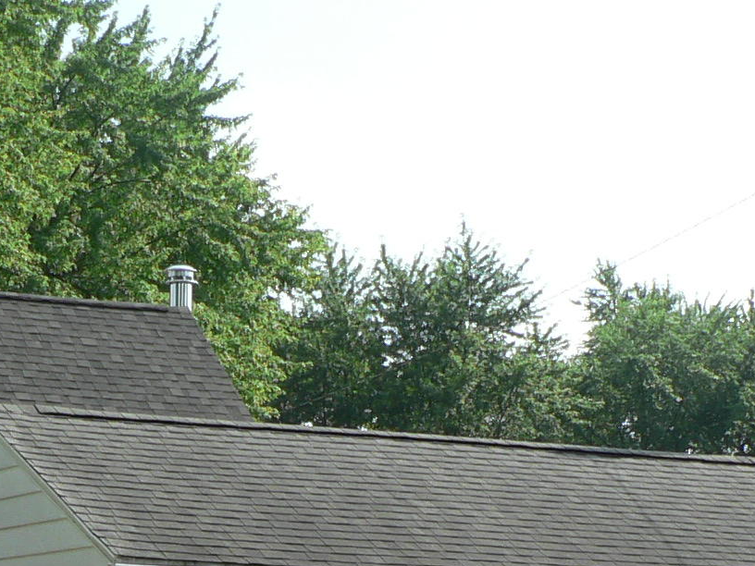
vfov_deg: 12.6
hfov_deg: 17.3
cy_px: 792
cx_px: 136
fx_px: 2465
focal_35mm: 113
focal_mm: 6
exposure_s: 1/320
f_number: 4
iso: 80
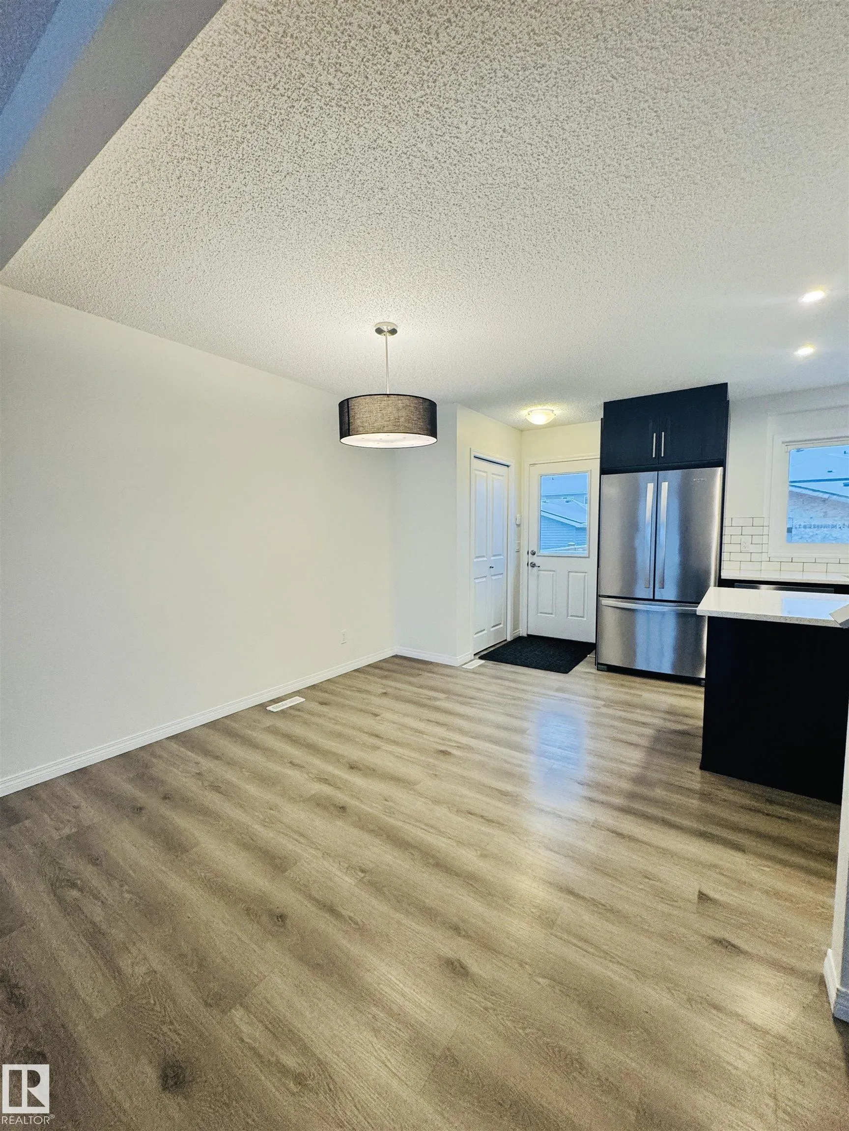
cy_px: 566
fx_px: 458
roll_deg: +0.5
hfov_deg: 85.7
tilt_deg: -4.1
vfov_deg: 102.1
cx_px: 424
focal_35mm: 14
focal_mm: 2.22
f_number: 2.2
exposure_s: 1/120
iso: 250
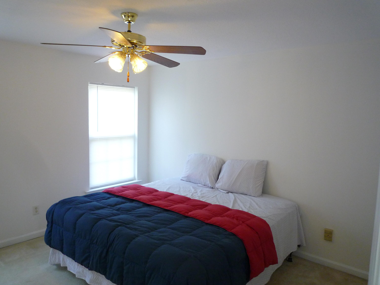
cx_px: 190
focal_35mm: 25
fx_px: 274
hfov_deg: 69.4
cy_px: 142
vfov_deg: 54.9
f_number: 2.8
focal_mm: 4.4
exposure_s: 1/30
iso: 250
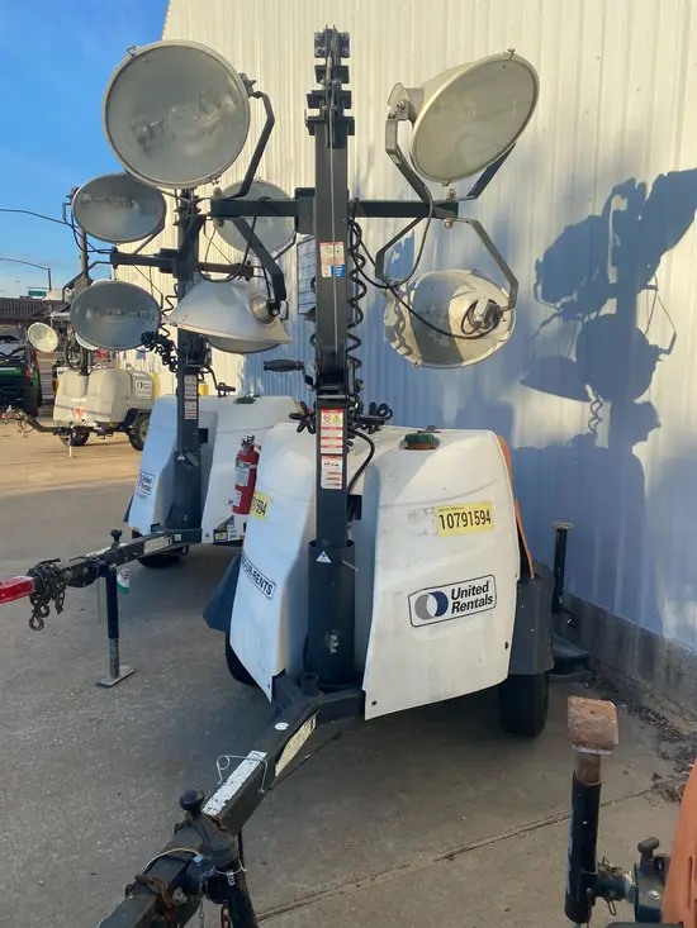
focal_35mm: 26
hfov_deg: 53.1
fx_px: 698
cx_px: 348
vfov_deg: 67.3
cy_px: 464
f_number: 1.8
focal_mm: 4.25
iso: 32
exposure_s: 1/1093
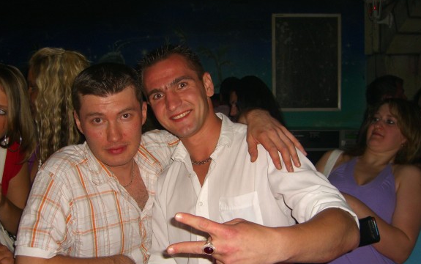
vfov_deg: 30.5
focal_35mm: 42
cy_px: 154
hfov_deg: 47.2
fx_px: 482
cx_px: 204
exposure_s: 1/60
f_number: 2.8
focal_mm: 7.9
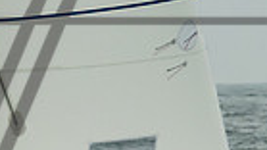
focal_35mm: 1058
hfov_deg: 2.0
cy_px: 10
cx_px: -202
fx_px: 7486
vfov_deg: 1.1
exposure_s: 1/2500
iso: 800
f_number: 9
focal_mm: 200
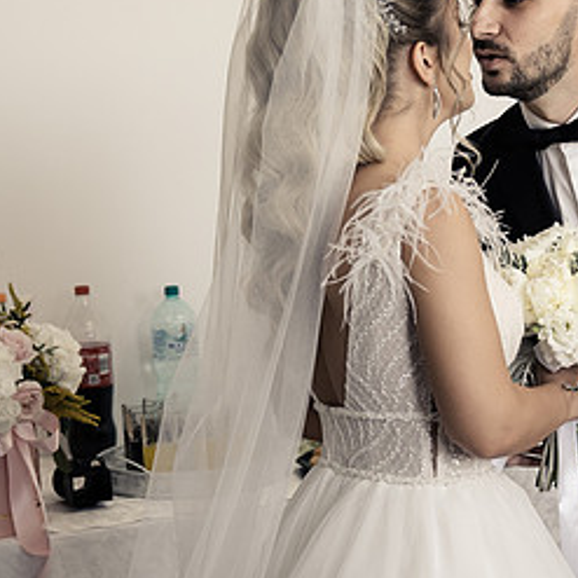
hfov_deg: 21.3
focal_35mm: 81
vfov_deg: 21.4
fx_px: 1530
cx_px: 368
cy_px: 293
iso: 400
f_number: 2.8
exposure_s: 1/125
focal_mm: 28
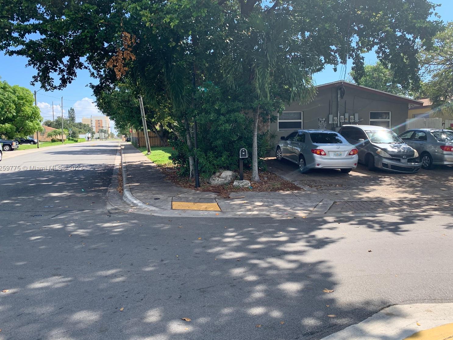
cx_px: 229
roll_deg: +0.8
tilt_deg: -3.0
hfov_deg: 63.5
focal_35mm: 28
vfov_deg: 49.7
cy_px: 168
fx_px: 366
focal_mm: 4.25
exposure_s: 1/706
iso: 25
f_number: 1.8
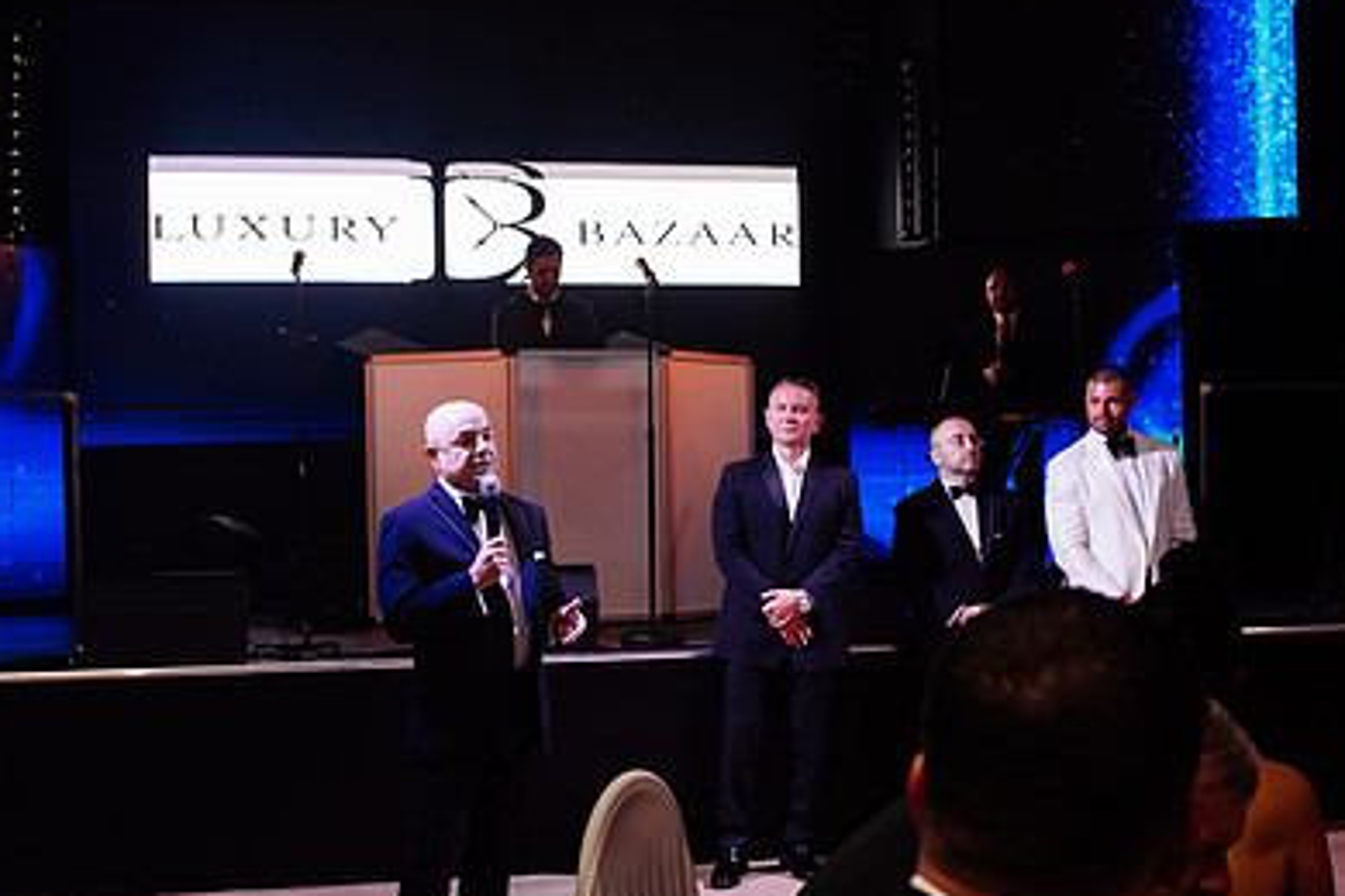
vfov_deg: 26.0
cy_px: 512
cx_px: 572
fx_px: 1943
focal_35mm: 52
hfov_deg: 38.1
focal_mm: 35
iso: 2000
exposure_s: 1/200
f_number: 4.5
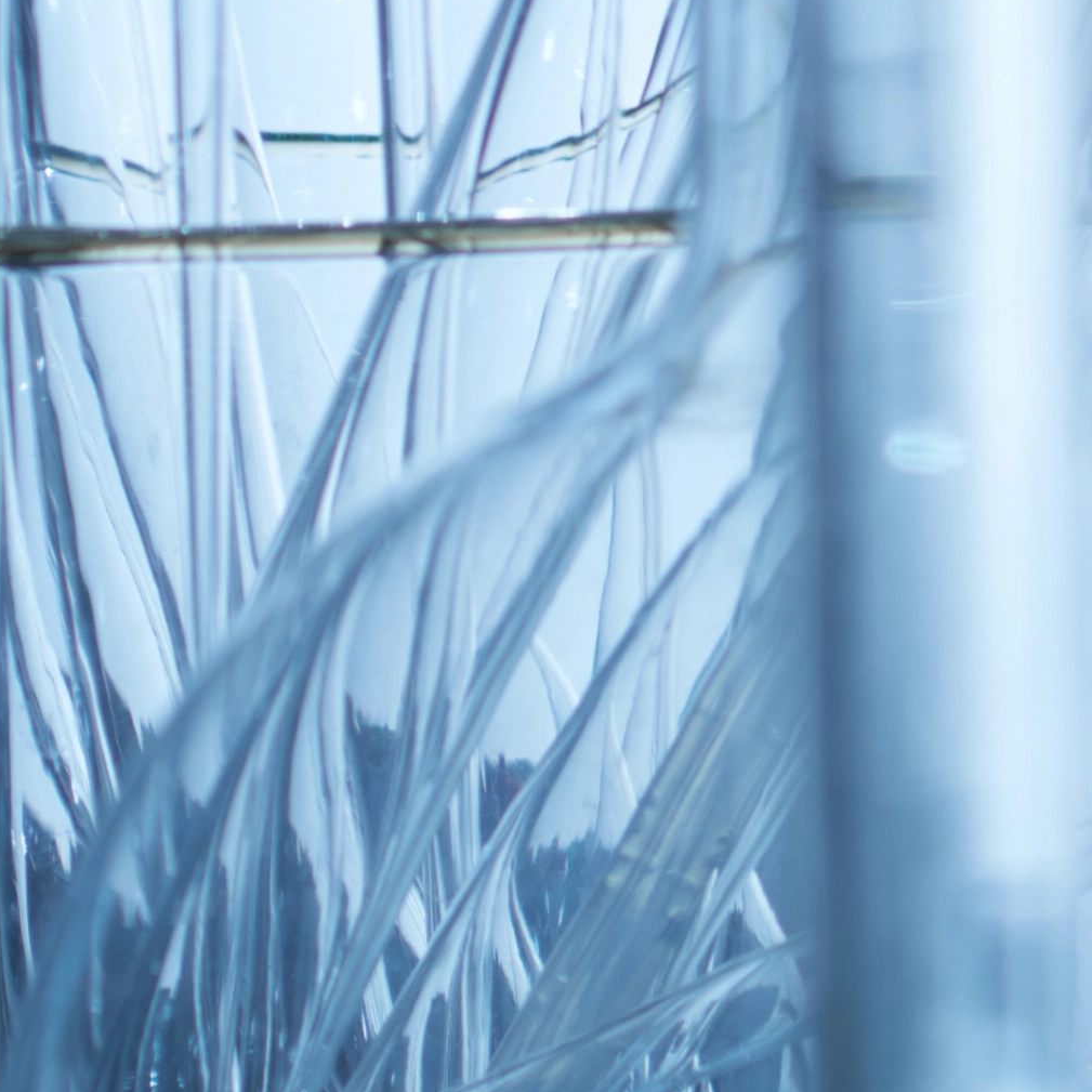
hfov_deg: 3.3
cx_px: 2686
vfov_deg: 3.3
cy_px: -368
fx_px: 18809
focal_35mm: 527
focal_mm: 85
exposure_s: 1/125
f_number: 5.6
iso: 100
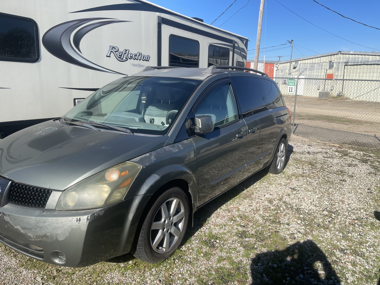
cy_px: 142
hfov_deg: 69.4
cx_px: 190
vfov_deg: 54.9
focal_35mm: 25
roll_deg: -0.8
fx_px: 274
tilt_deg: -14.5
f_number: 1.6
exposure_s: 1/2924
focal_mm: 5.1
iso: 32
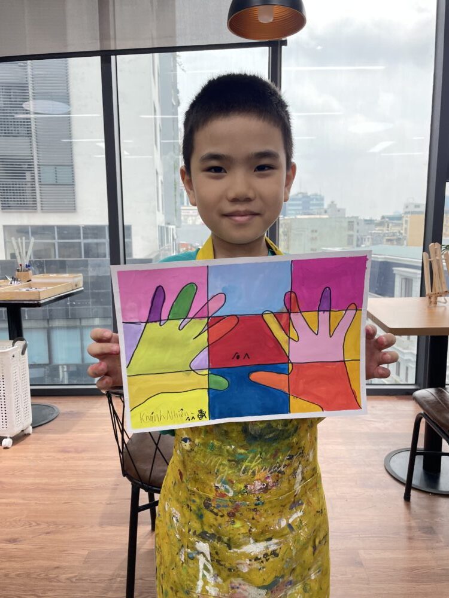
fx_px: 450
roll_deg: +1.8
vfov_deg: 67.3
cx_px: 224
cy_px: 299
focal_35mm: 26
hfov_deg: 53.1
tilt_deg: -7.8
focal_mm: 4.2
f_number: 1.6
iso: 50
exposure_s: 1/121
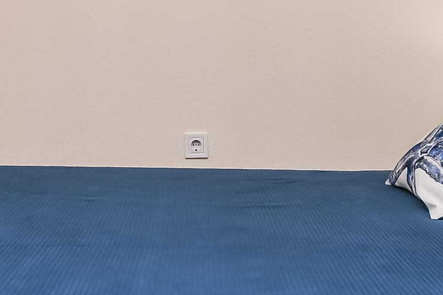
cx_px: 211
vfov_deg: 23.4
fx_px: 701
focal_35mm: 57
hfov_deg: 35.1
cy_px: 53
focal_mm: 10
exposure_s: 1/100
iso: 200
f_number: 7.1
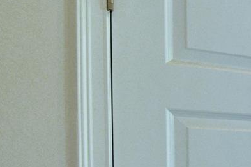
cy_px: 184
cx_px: 446
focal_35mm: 61
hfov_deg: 21.7
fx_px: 425
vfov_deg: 21.2
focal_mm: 10
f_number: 4.5
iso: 400
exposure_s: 1/100
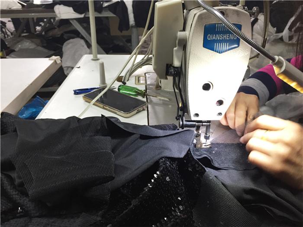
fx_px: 254
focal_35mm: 29
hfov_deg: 61.7
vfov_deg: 48.2
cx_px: 152
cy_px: 114
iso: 100
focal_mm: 4.15
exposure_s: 1/33
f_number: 2.2
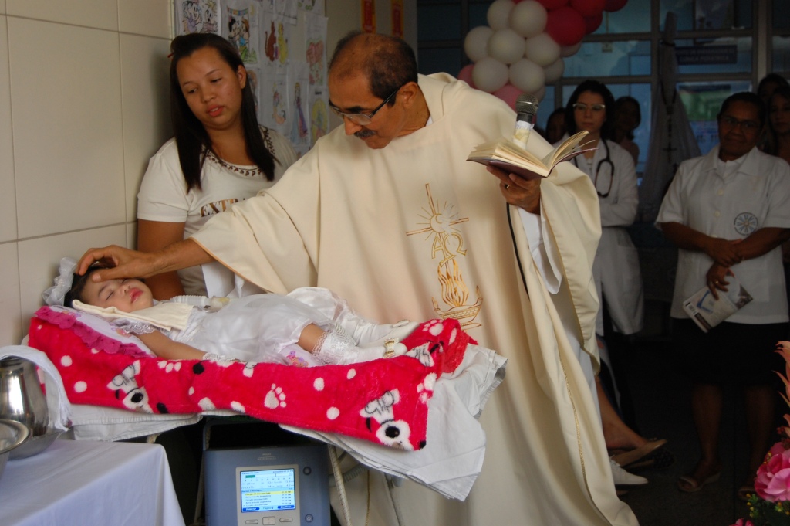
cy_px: 263
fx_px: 1151
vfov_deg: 25.7
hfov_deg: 37.9
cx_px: 395
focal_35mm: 52
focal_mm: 35
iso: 400
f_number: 4.8
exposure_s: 1/80
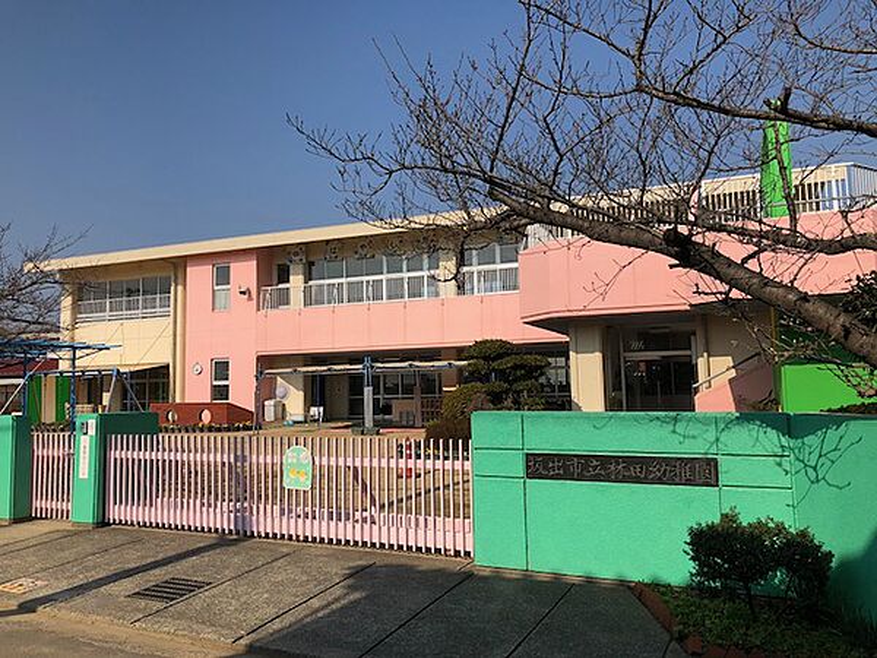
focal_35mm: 28
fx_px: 709
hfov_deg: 63.4
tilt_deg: +4.9
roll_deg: +0.2
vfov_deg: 49.7
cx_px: 438
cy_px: 329
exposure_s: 1/3472
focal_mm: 3.99
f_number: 1.8
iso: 25
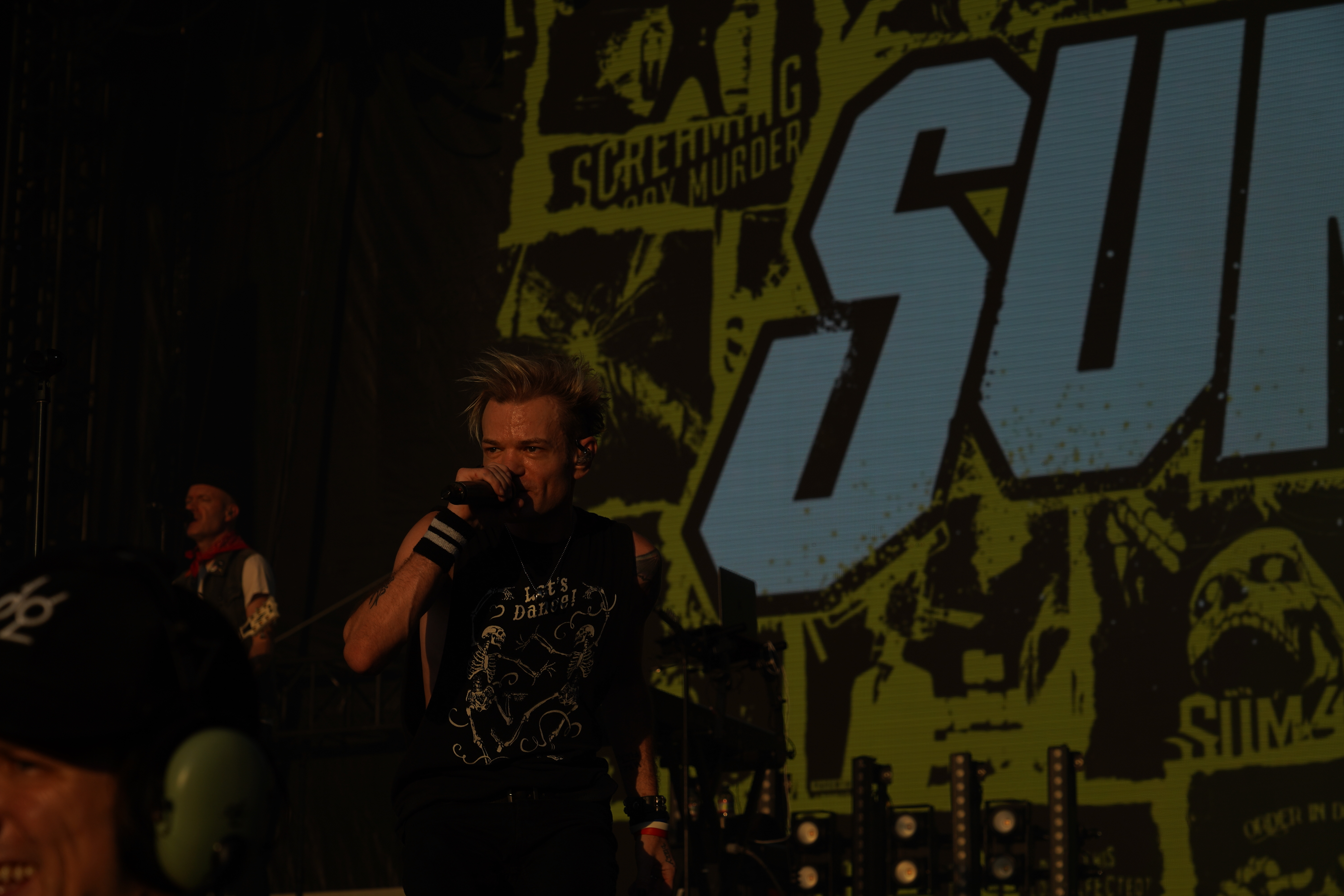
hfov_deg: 24.8
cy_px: 448
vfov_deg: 16.7
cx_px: 672
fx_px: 3061
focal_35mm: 82
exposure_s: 1/1000
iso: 100
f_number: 8
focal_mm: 82
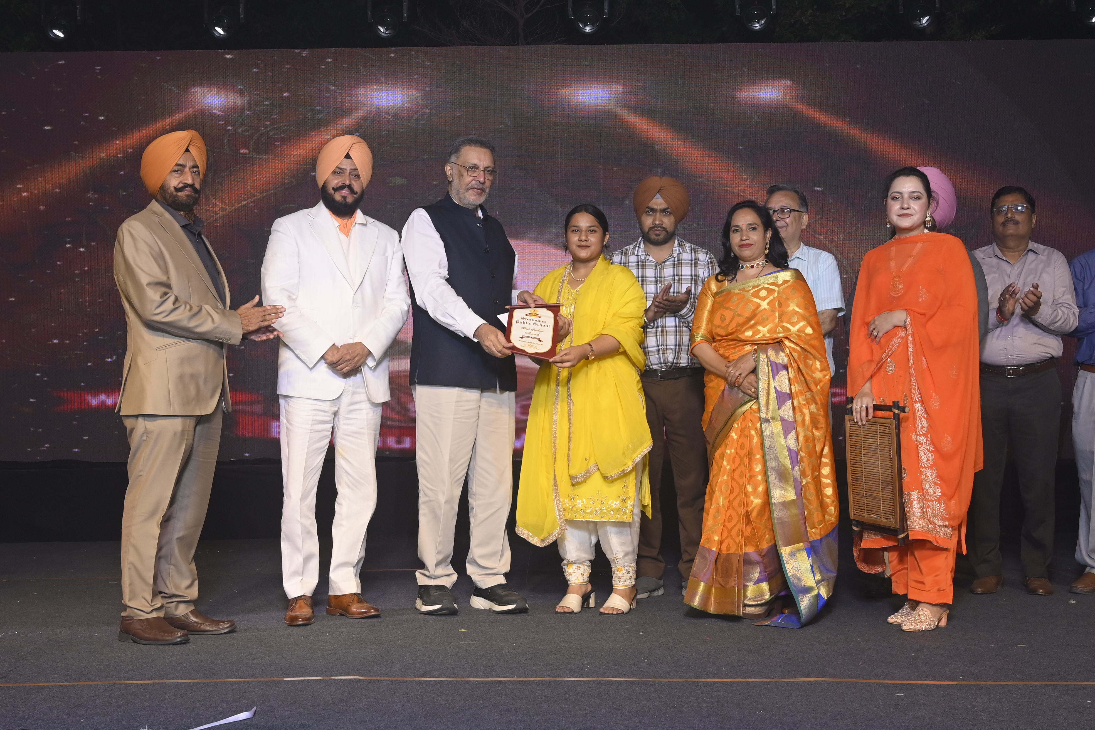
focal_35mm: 45
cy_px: 365
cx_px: 548
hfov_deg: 43.6
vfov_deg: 29.9
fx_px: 1369
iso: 1000
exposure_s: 1/200
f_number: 7.1
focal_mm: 30
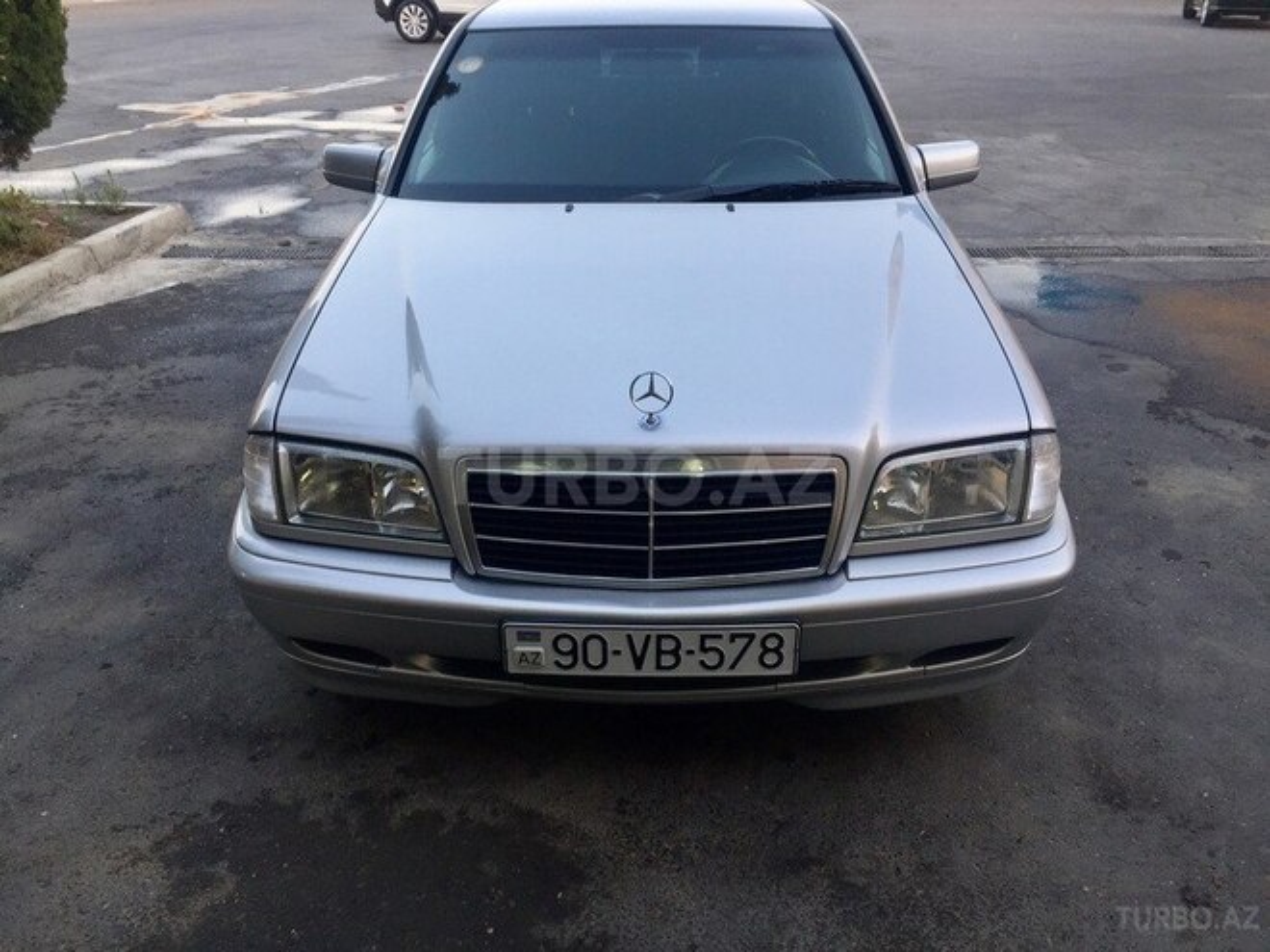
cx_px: 635
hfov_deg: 61.7
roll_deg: -0.7
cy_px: 476
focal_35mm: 29
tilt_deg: -26.9
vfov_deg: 48.2
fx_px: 1064
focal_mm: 4.15
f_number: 2.2
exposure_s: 1/50
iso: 32
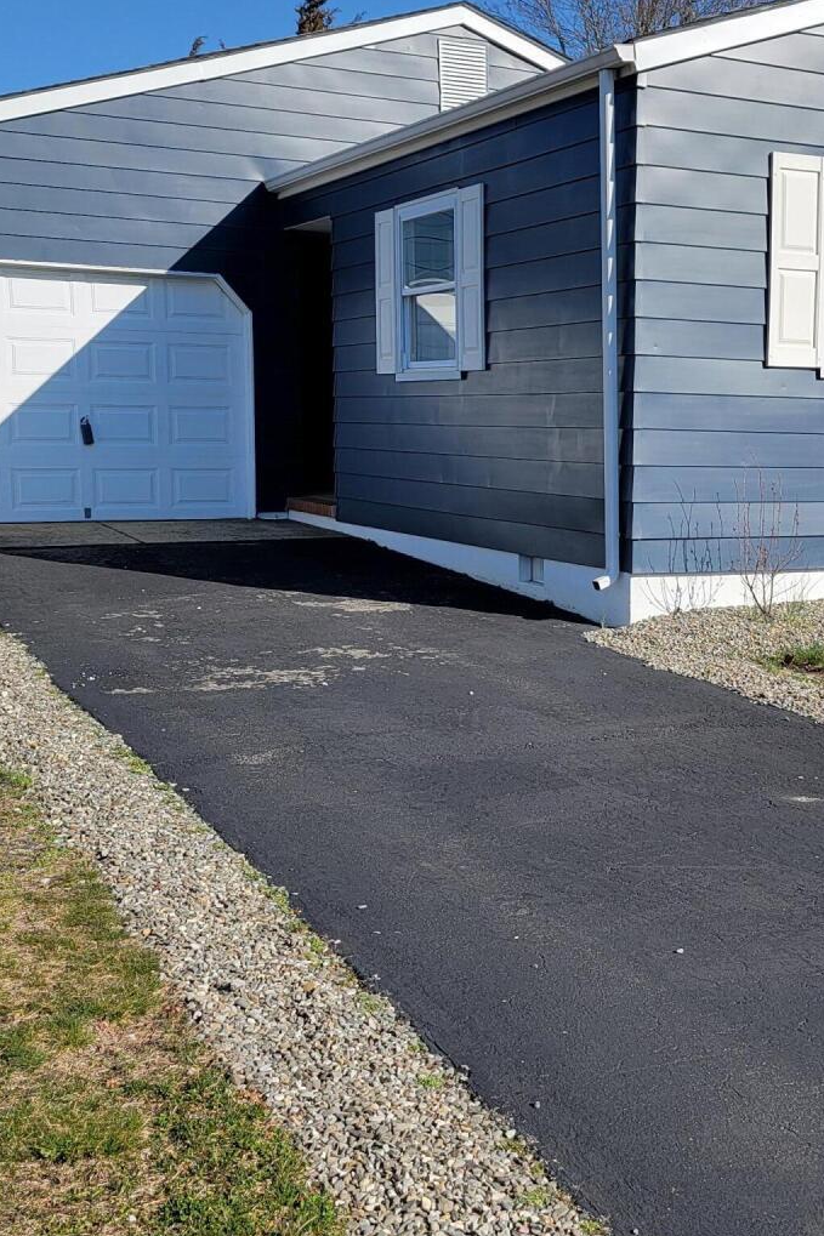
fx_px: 1683
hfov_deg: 26.9
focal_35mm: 49
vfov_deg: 40.3
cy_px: 609
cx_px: 689
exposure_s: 1/852
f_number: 1.8
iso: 16
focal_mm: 6.7
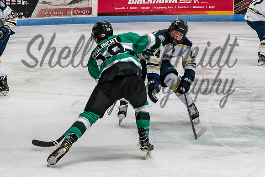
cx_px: 169
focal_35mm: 267
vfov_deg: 5.1
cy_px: 59
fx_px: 1969
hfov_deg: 7.7
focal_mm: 100
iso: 2500
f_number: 4
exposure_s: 1/800
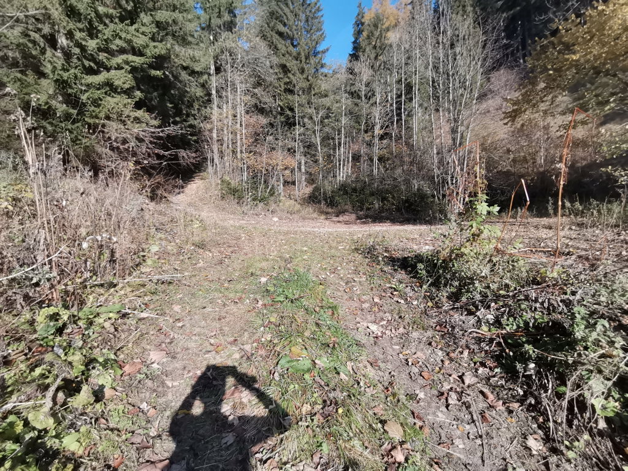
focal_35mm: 17
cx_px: 314
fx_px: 308
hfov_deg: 91.0
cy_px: 236
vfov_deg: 74.7
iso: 50
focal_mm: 1.78
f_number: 2.4
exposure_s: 1/653
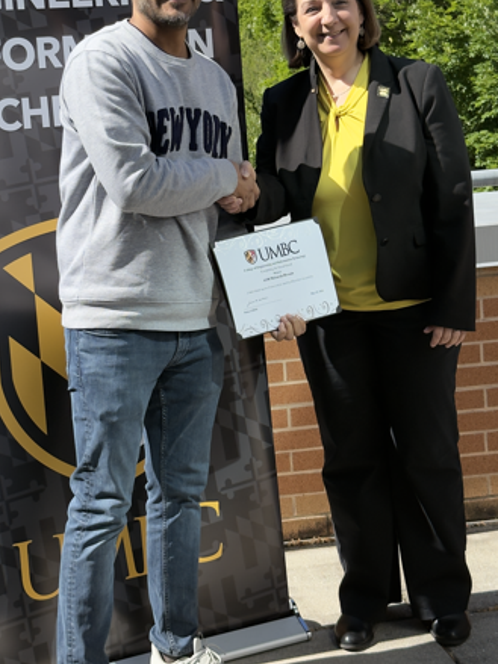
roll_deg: +3.9
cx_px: 195
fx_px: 1343
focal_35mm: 70
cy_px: 216
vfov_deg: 27.6
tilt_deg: -3.9
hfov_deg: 21.0
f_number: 1.78
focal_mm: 6.76
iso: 64
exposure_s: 1/2976
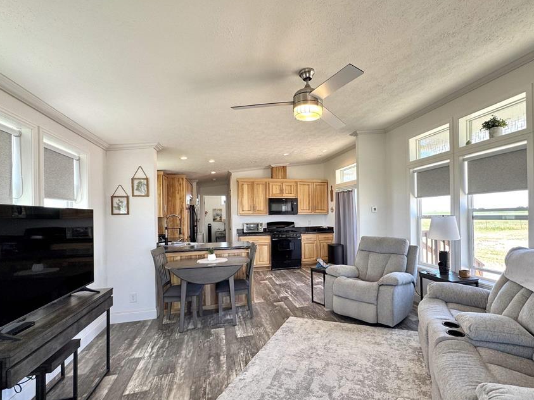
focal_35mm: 17
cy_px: 215
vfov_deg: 74.6
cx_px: 296
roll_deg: +1.3
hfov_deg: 90.7
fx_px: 262
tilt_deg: -0.5
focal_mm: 2.22
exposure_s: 1/99
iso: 100
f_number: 2.2
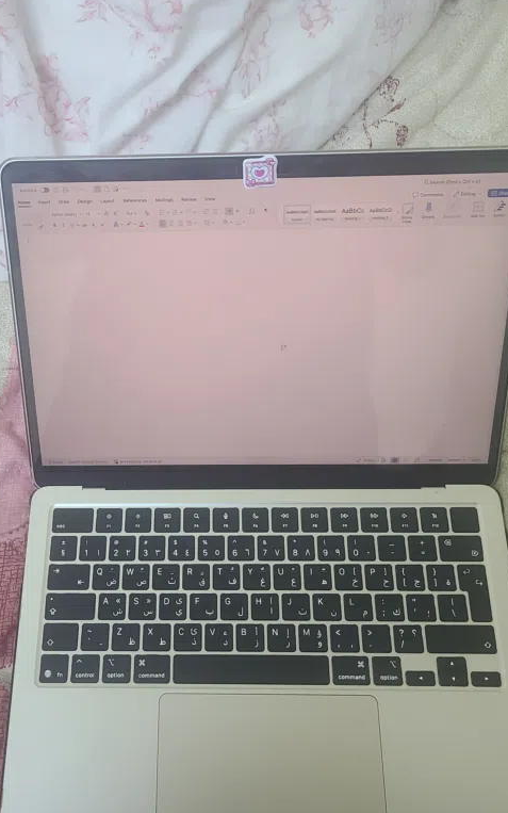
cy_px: 405
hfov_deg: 34.3
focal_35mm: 37
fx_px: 819
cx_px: 208
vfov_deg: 52.7
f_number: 1.8
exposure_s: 1/50
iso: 500
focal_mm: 5.4
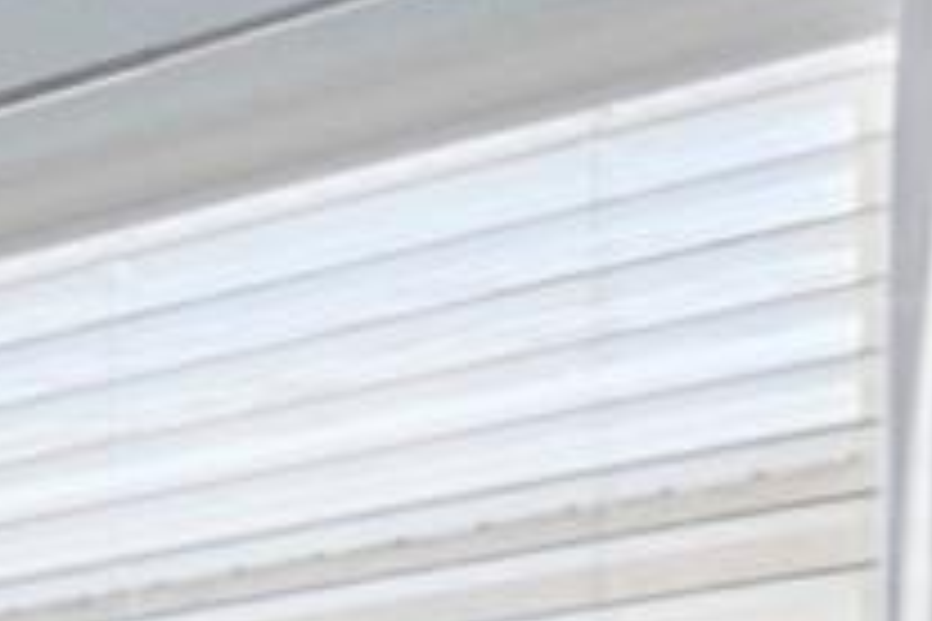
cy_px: 1404
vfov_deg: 10.4
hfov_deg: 10.0
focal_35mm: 116
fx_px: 3003
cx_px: -2197
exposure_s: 1/90
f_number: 11
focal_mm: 10
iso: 1600
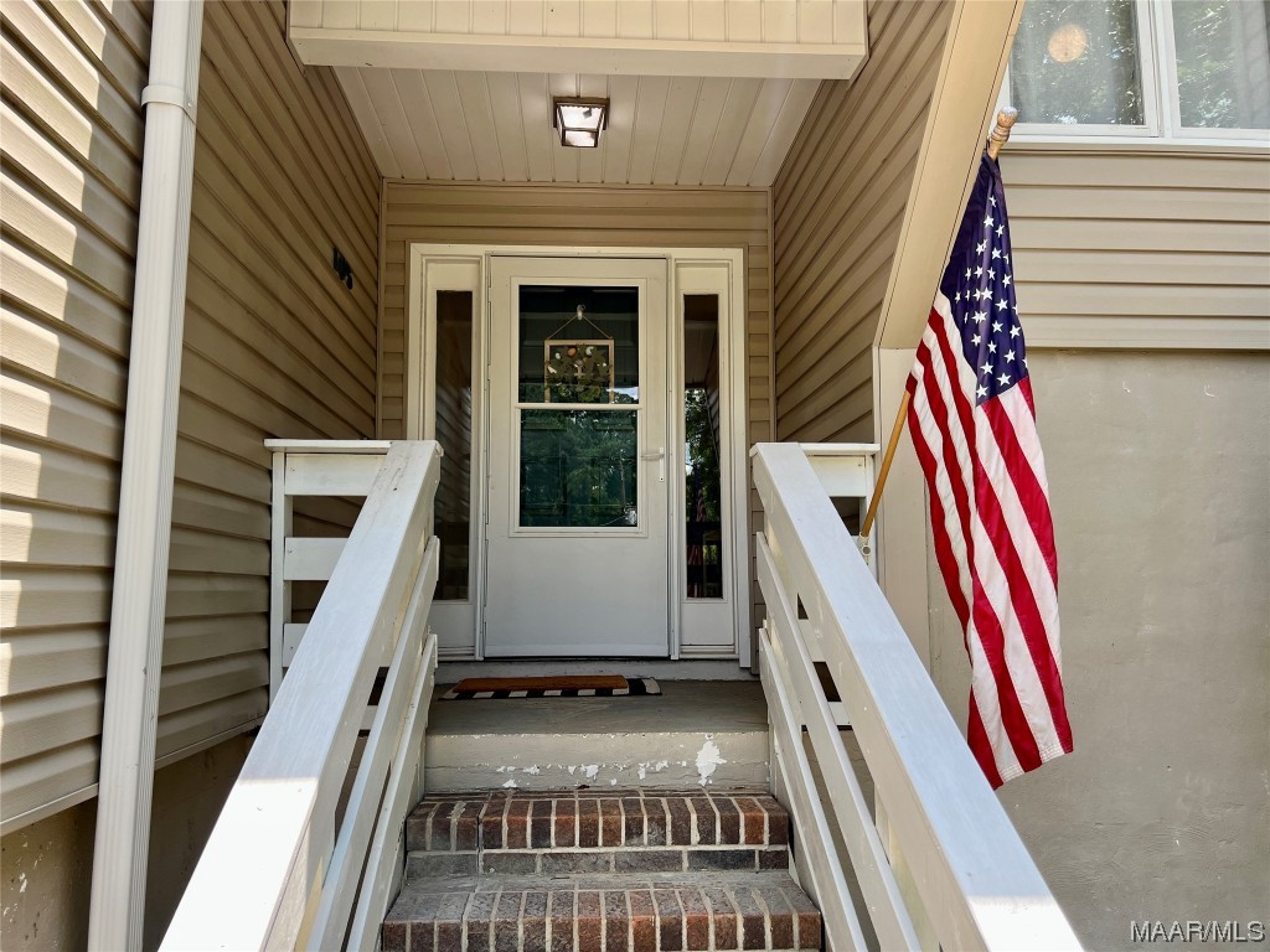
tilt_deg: +8.6
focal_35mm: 26
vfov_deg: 53.1
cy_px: 476
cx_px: 635
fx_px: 954
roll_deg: +0.2
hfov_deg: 67.3
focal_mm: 5.7
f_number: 1.5
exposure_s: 1/791
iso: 50
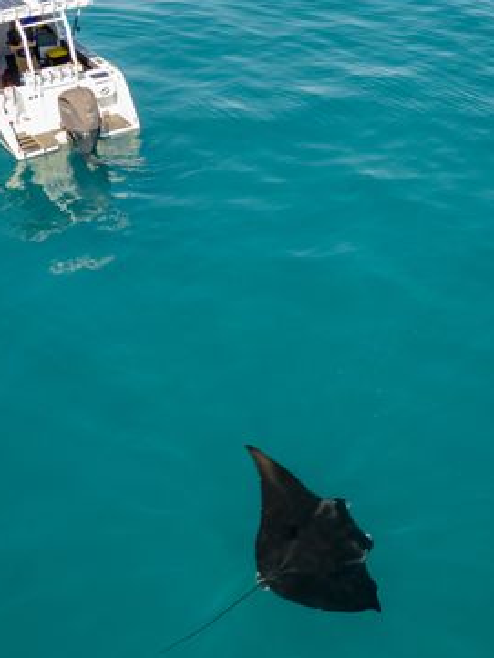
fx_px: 647
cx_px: 184
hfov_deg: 41.5
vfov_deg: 53.9
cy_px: 315
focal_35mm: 34
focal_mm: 6.72
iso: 100
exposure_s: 1/40
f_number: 1.7
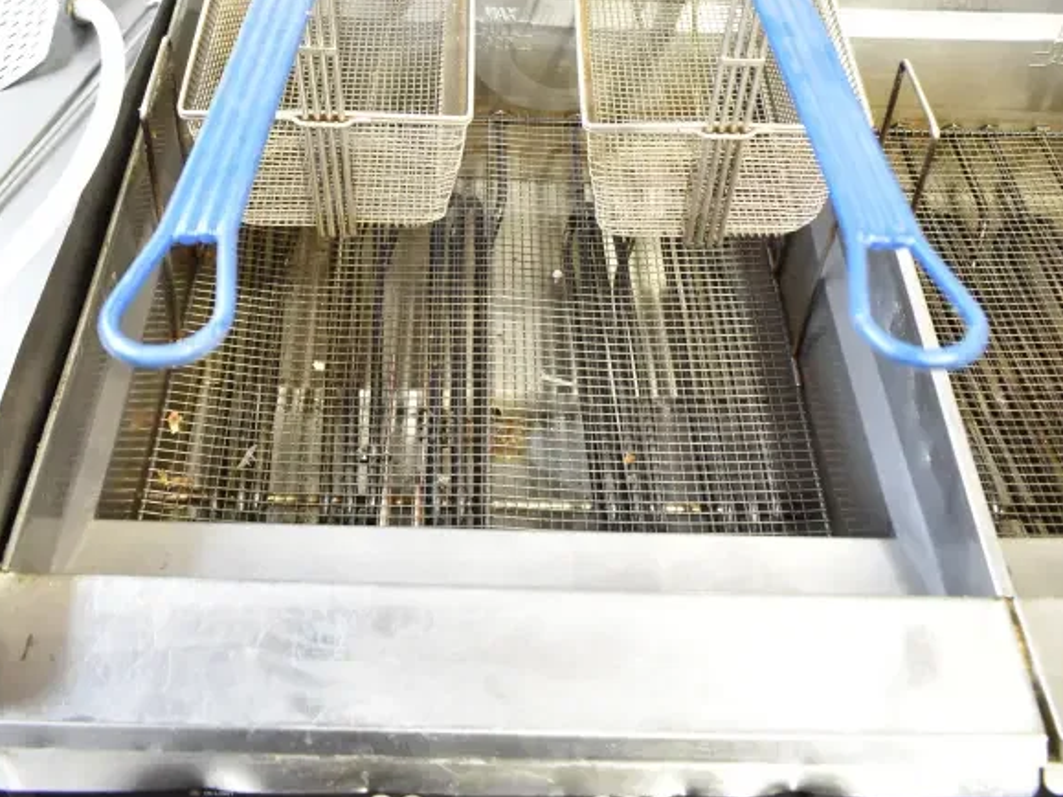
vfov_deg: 33.2
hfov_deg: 45.8
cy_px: 68
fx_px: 1259
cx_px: 505
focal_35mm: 41
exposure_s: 1/30
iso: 900
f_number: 3.5
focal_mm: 18
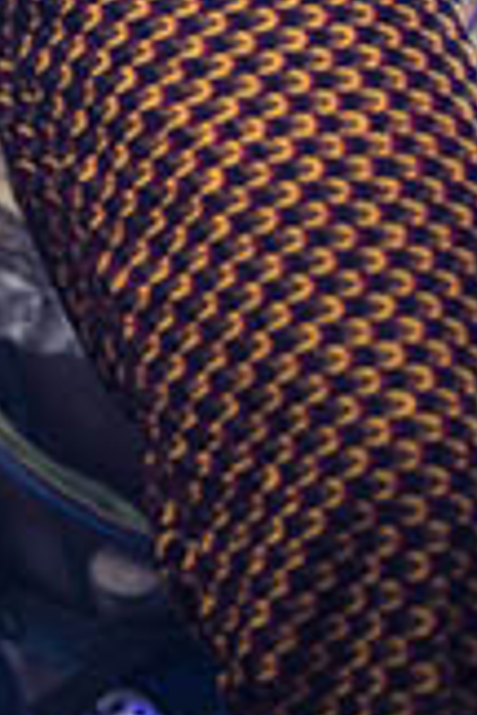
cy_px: -702
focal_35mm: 222
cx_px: 99
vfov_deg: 8.8
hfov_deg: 6.2
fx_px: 4412
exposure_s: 1/640
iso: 250
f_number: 1.8
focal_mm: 50
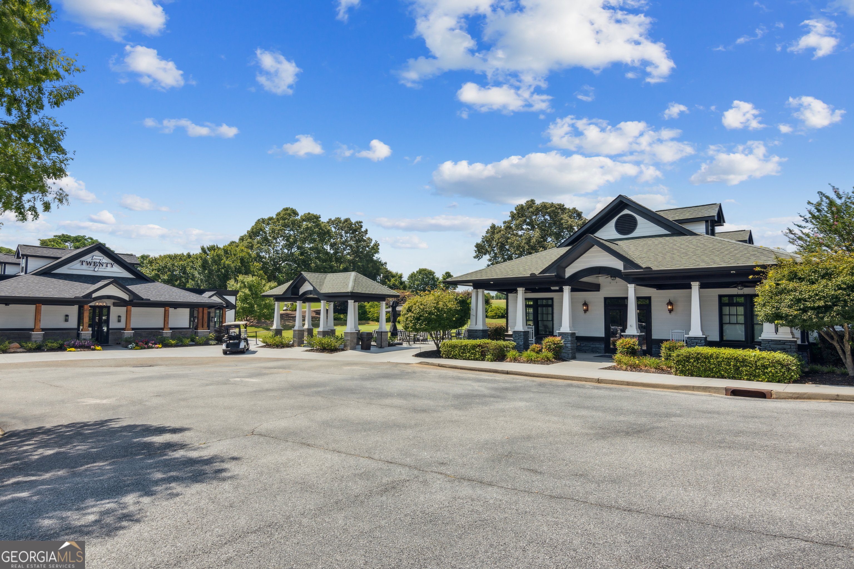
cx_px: 427
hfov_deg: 85.4
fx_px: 463
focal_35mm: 20
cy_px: 284
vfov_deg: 63.2
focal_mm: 13
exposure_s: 1/800
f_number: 8
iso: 100
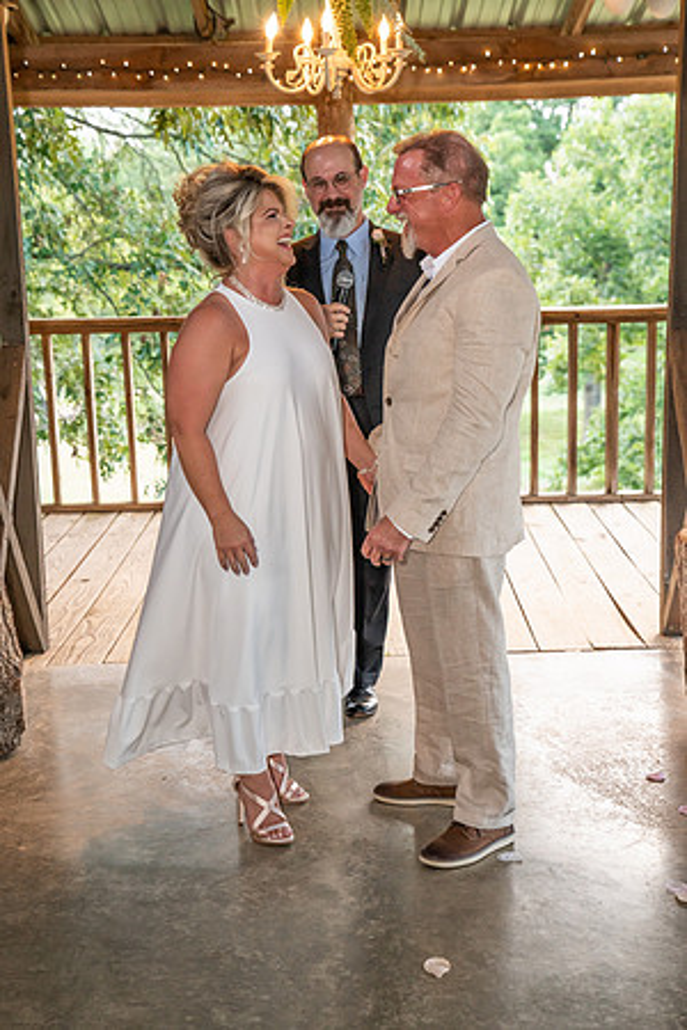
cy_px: 515
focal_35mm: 55
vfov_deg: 36.2
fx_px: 1574
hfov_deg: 24.6
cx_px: 344
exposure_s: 1/125
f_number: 4.5
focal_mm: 55
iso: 1600
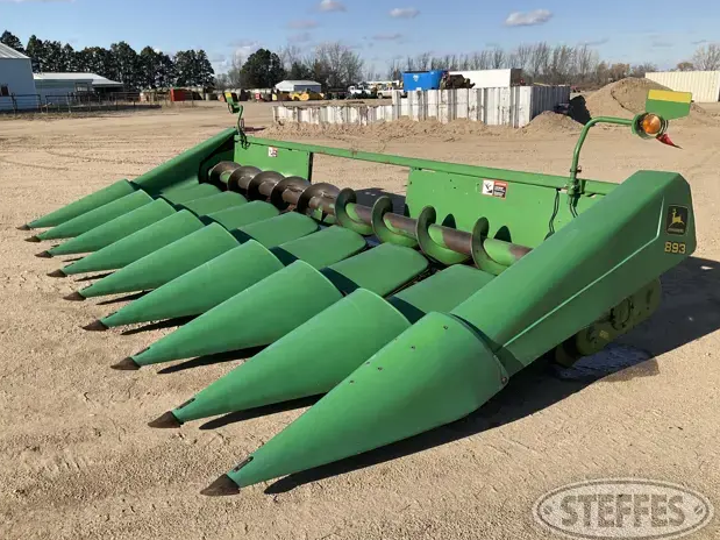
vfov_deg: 46.8
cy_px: 278
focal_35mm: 30
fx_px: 624
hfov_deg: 60.0
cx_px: 366
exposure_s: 1/1675
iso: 25
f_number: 1.8
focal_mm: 3
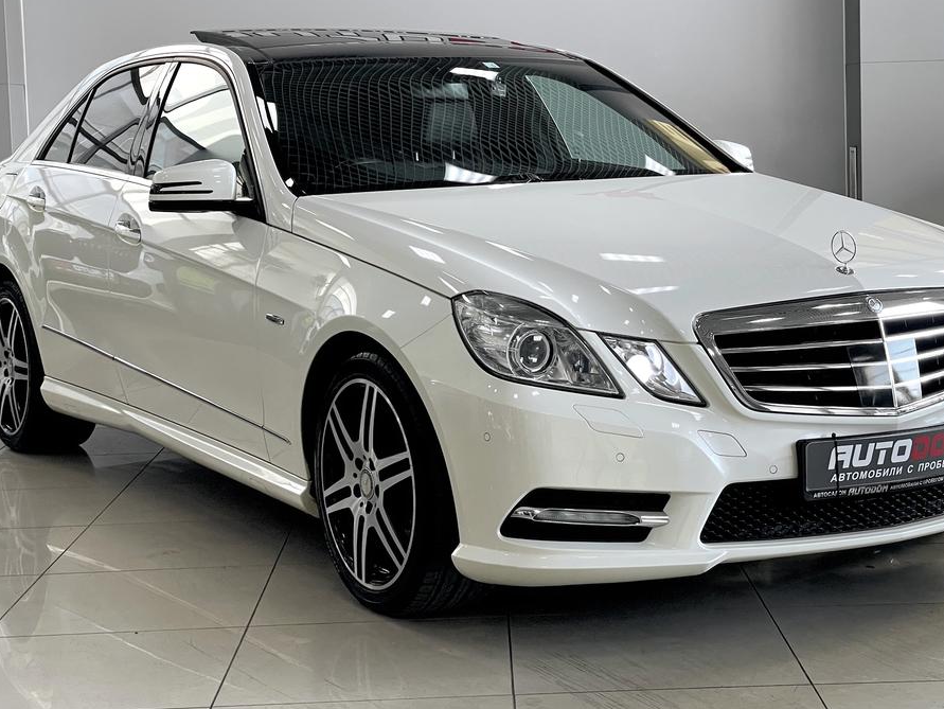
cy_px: 263
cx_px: 528
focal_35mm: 70
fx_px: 1910
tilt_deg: -3.3
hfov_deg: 27.7
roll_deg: +2.1
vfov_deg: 21.0
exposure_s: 1/99
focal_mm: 6
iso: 80
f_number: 2
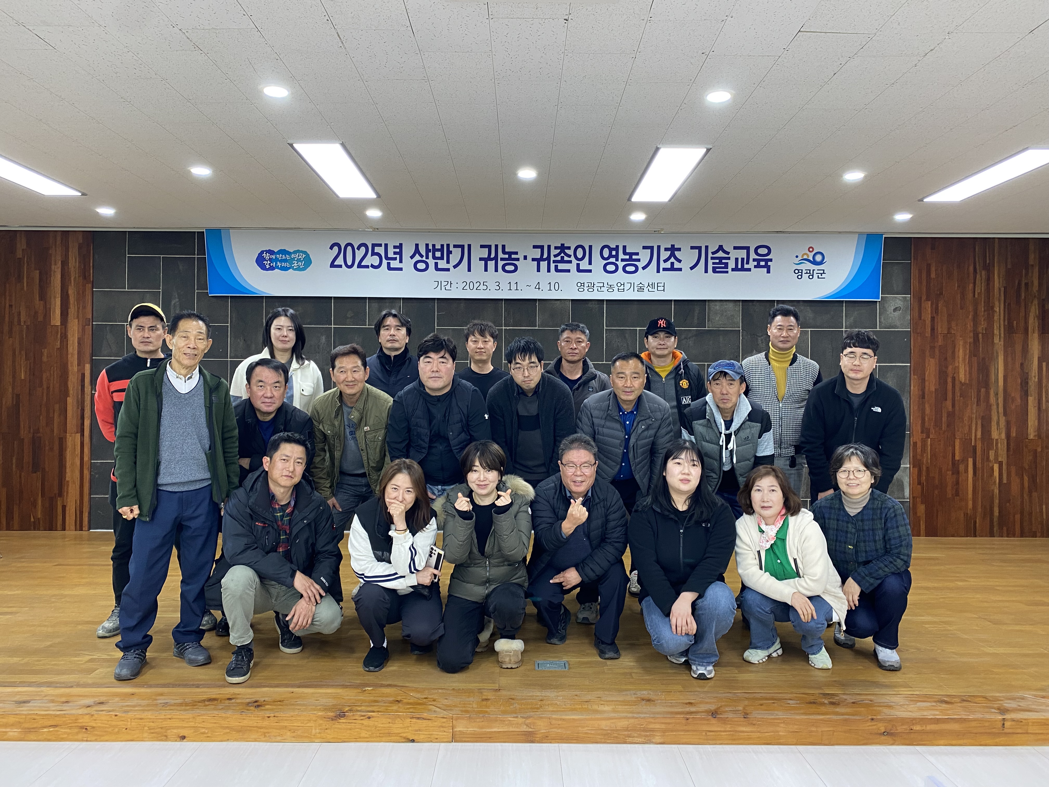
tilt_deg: -0.2
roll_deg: -0.9
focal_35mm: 26
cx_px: 524
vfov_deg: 53.1
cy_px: 394
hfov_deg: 67.3
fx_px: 788
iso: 125
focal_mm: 4.25
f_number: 1.8
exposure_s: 1/60
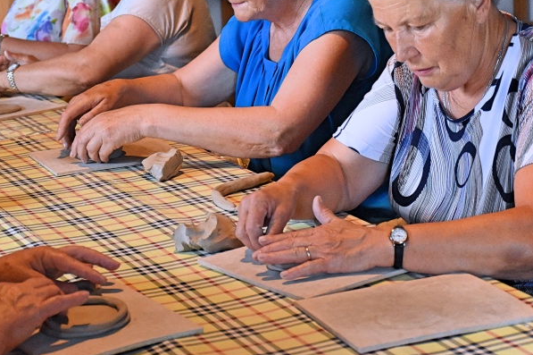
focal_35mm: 102
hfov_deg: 20.1
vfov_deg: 13.4
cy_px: 90
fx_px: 1505
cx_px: 284
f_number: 4.5
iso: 3200
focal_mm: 45
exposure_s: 1/250
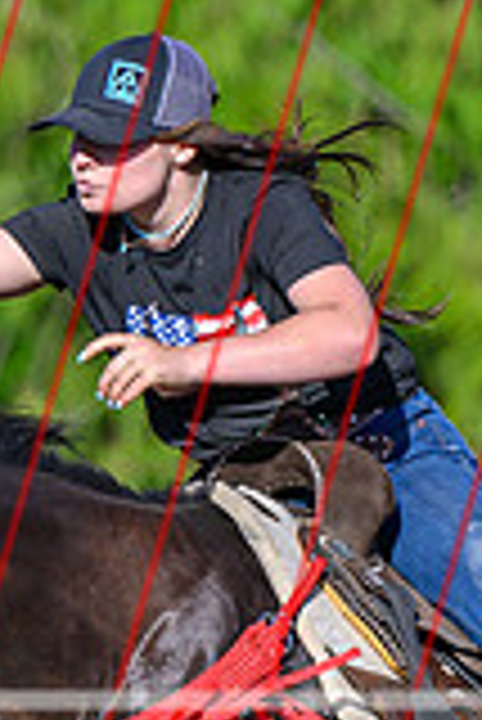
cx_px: 14
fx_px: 22944
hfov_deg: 1.2
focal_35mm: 1145
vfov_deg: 1.8
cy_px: 741
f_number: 2.8
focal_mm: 185
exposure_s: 1/2500
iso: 200
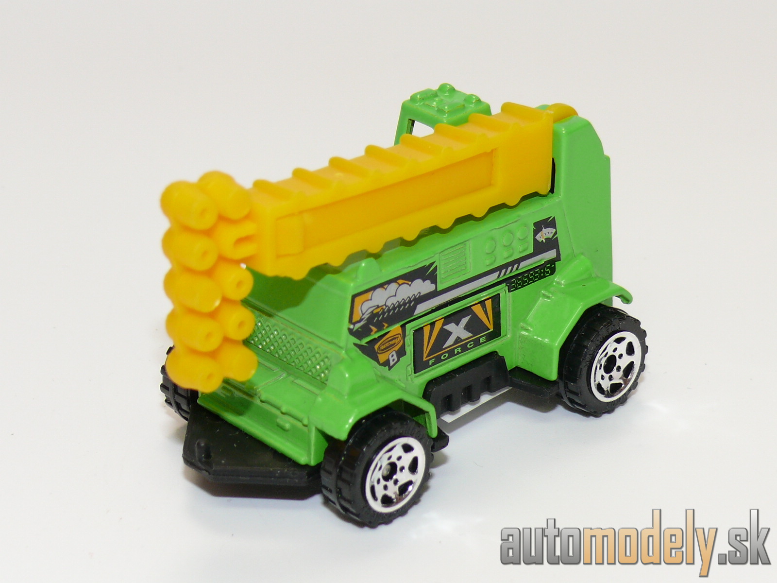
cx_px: 388
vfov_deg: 14.5
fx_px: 2290
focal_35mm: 102
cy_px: 292
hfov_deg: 19.3
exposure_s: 1/30
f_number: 4
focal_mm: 13.4
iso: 100
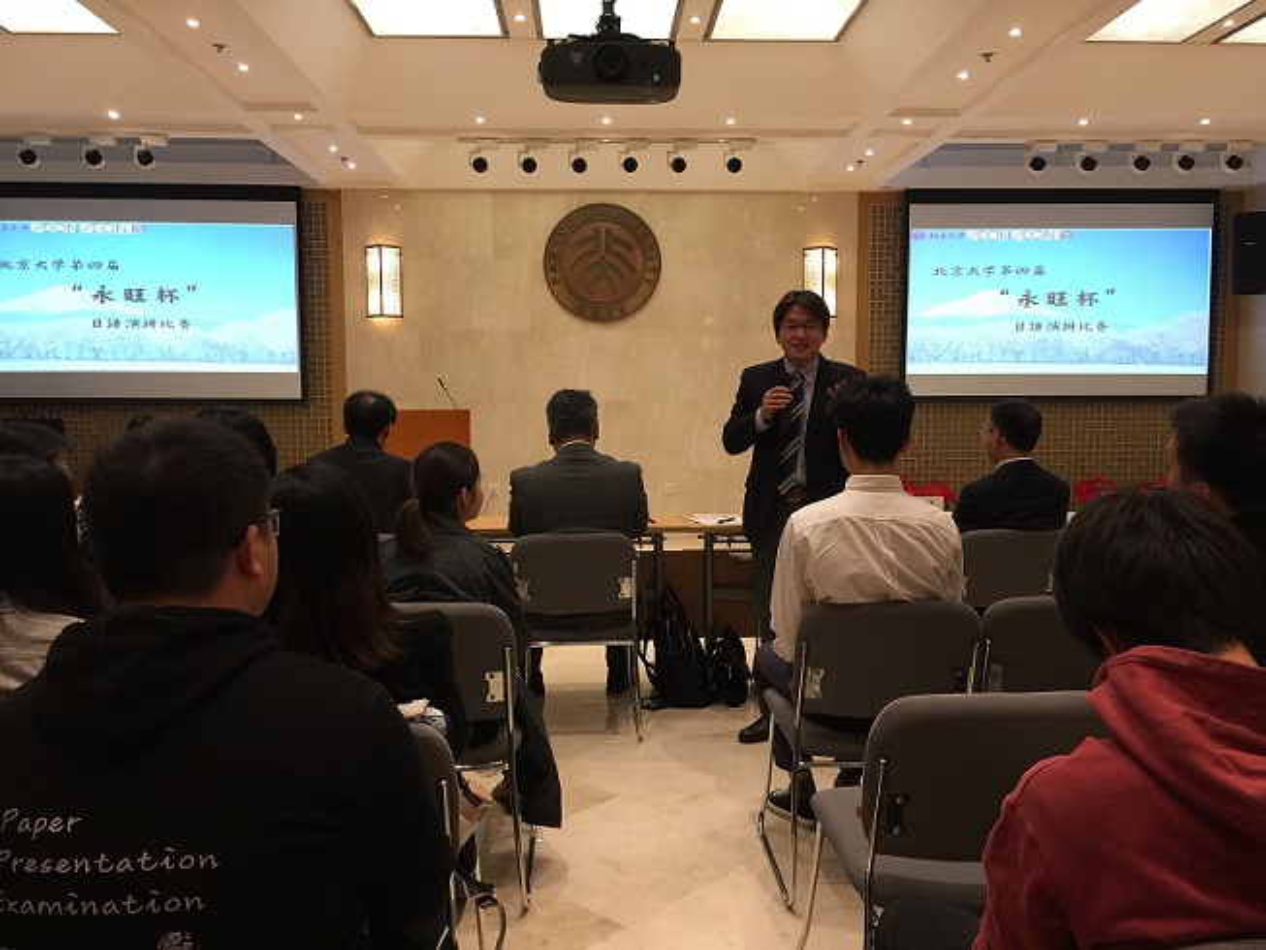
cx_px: 633
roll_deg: -0.2
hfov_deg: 61.7
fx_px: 1061
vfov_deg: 48.2
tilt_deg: -3.7
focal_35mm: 29
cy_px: 475
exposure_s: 1/33
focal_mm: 4.15
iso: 50
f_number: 2.2
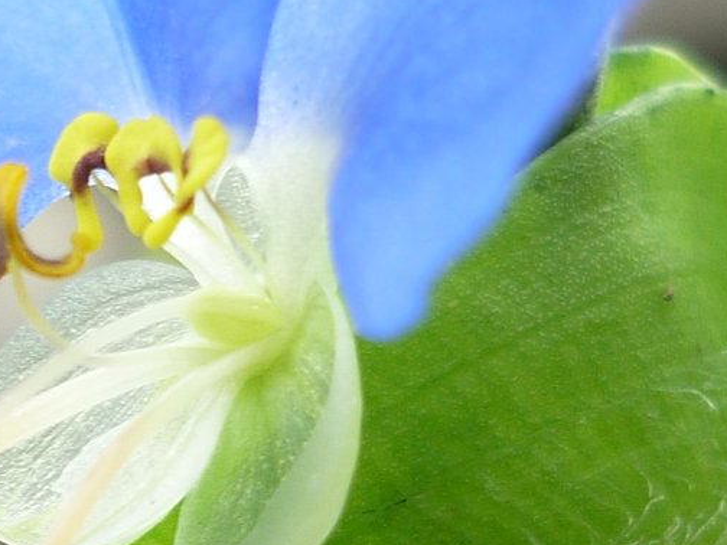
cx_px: -42
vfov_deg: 11.0
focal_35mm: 134
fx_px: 2814
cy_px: 503
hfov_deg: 14.4
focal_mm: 5.5
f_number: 2.8
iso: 80
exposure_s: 1/125
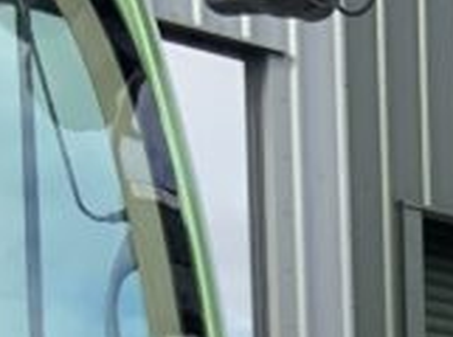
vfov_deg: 7.1
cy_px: 1028
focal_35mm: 185
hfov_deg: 10.3
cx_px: 687
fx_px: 2416
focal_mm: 3
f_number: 1.8
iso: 16
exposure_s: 1/473
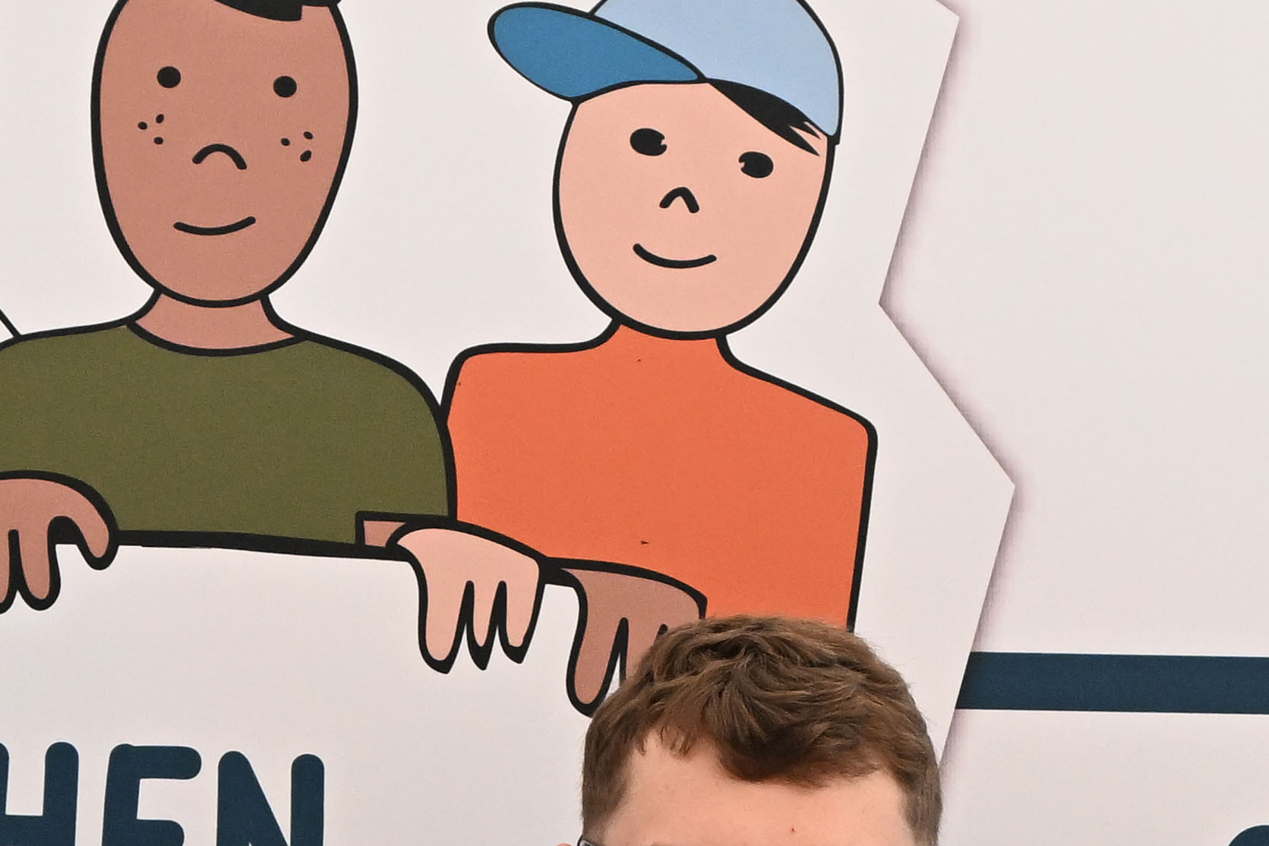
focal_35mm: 193
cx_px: 1404
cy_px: 1131
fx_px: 6803
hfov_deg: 10.5
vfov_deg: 7.0
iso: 2000
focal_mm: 40
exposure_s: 1/135
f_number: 6.3
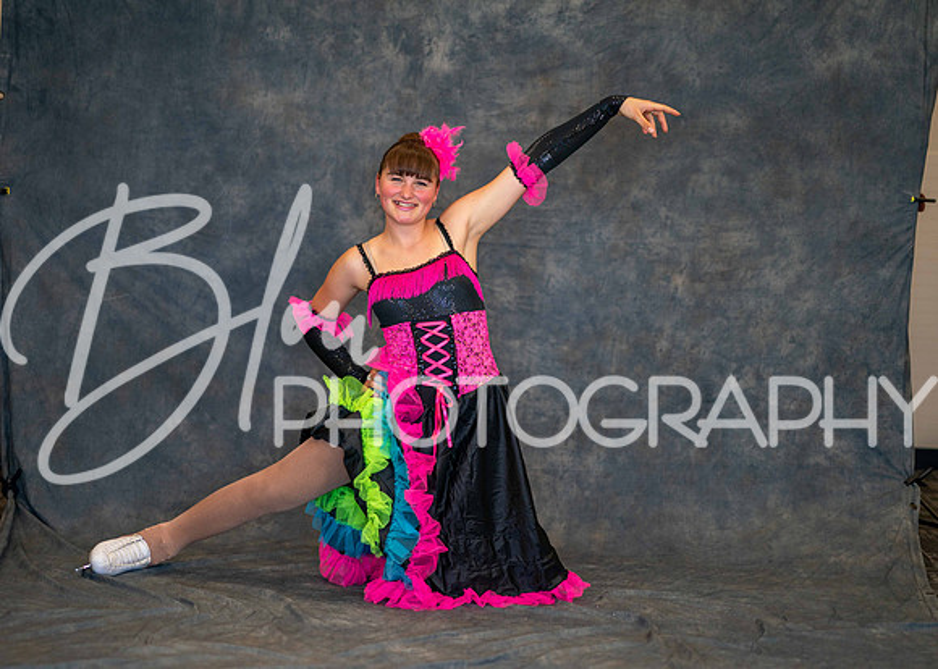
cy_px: 348
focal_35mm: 93
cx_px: 415
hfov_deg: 21.5
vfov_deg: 15.4
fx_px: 2471
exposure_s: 1/250
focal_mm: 85
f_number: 1.4
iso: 320
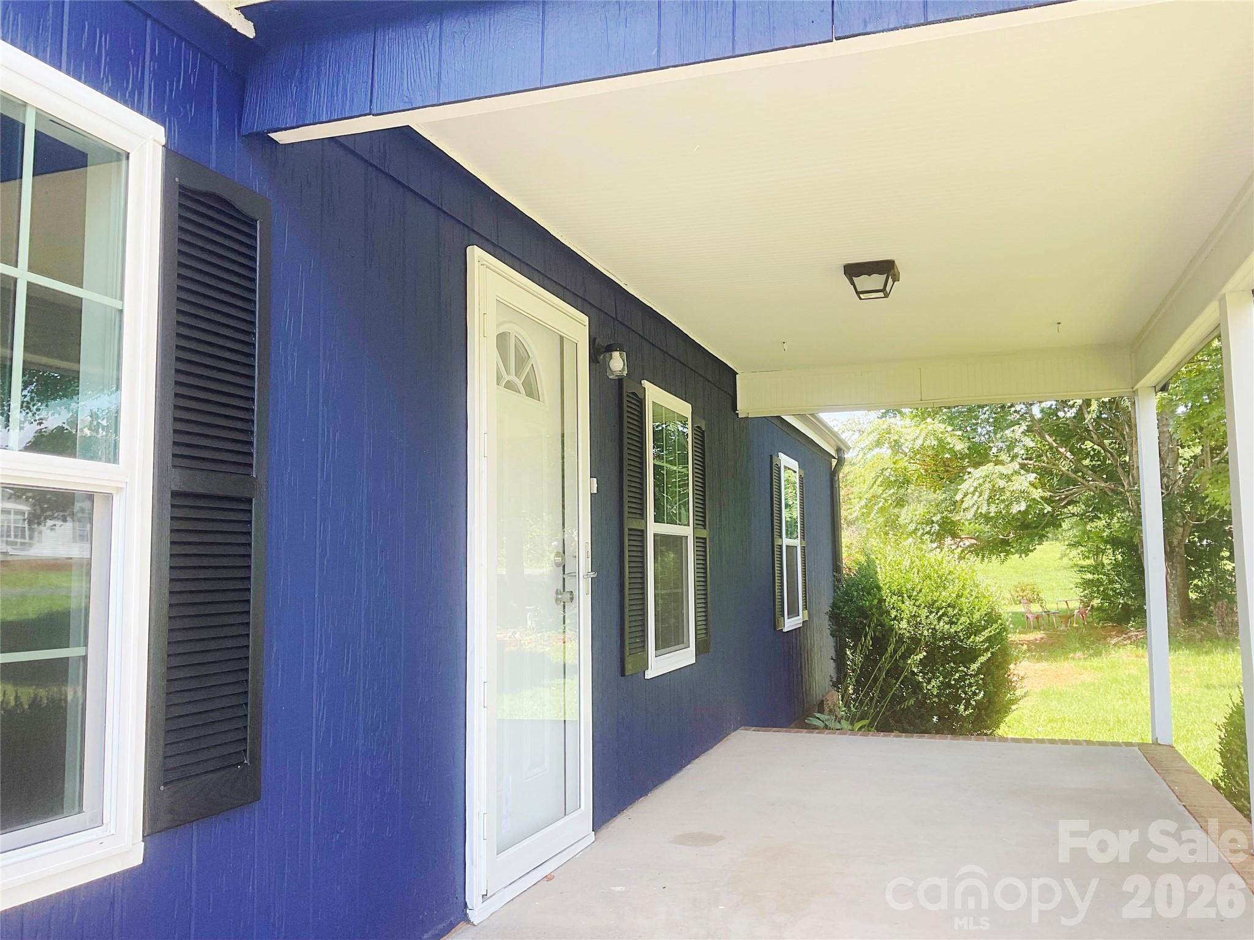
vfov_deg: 48.2
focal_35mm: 29
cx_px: 627
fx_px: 1051
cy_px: 470
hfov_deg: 61.7
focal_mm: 3
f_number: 1.8
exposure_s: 1/253
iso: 16
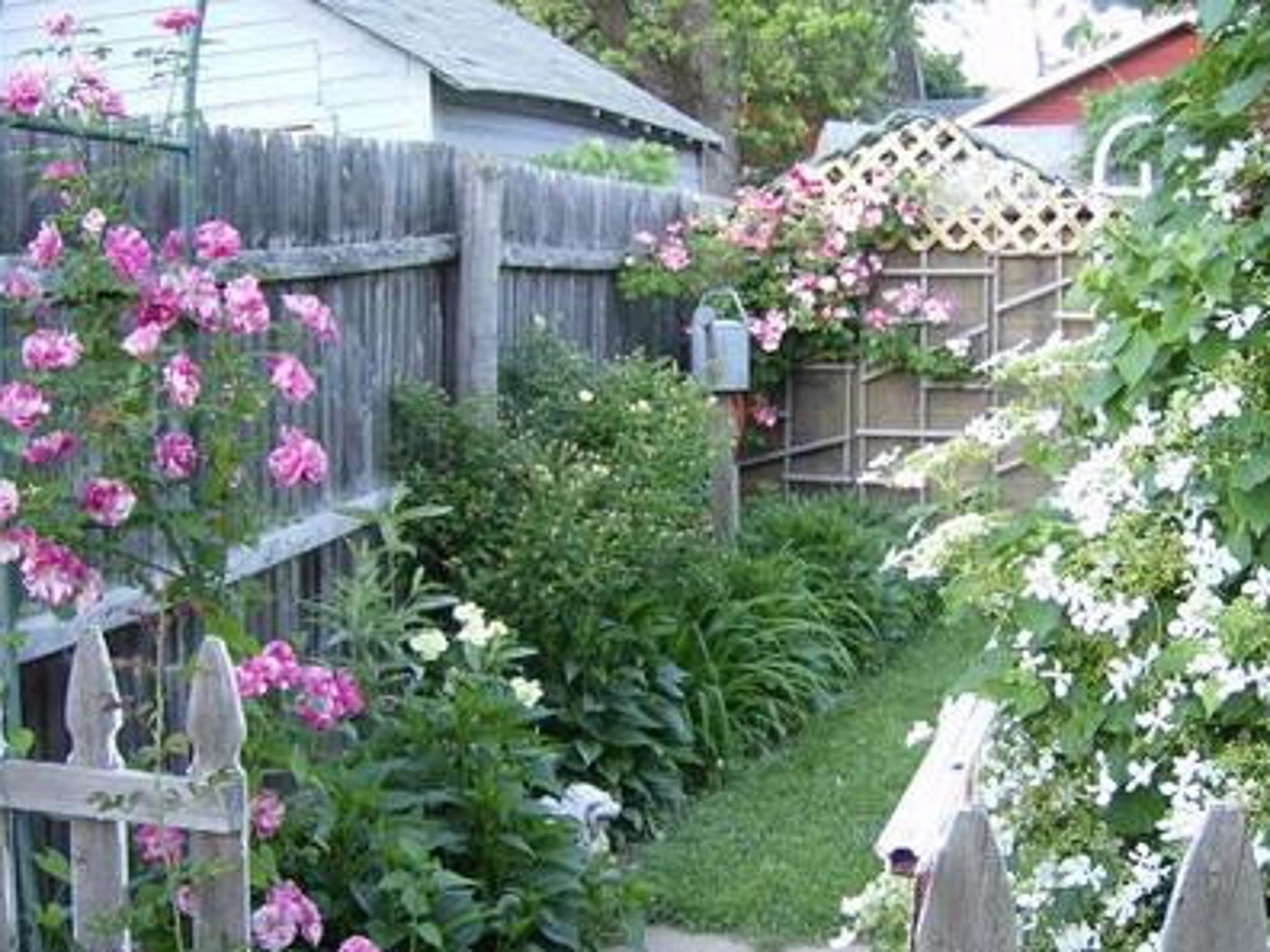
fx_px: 1468
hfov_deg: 46.7
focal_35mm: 40
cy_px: 478
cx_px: 690
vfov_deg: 36.0
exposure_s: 1/57.7
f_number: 2.8
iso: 200
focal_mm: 6
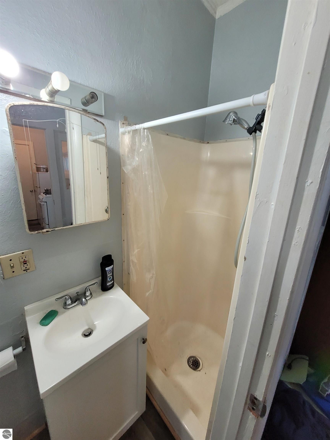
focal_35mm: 13
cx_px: 165
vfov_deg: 106.2
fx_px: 165
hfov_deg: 89.9
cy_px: 220
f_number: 2.2
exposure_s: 1/60
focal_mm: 1.74
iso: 200
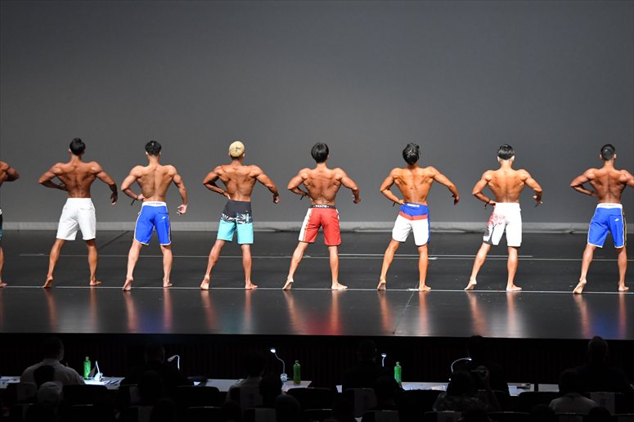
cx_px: 317
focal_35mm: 135
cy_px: 211
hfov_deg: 15.2
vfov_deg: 10.2
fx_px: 2376
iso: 4000
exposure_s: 1/400
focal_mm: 90
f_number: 5.6
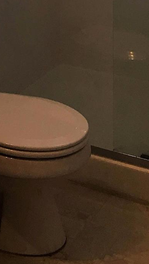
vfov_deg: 21.5
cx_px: -109
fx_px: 638
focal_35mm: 91
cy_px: -65
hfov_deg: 12.3
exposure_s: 1/15
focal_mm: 4.15
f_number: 2.2
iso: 25
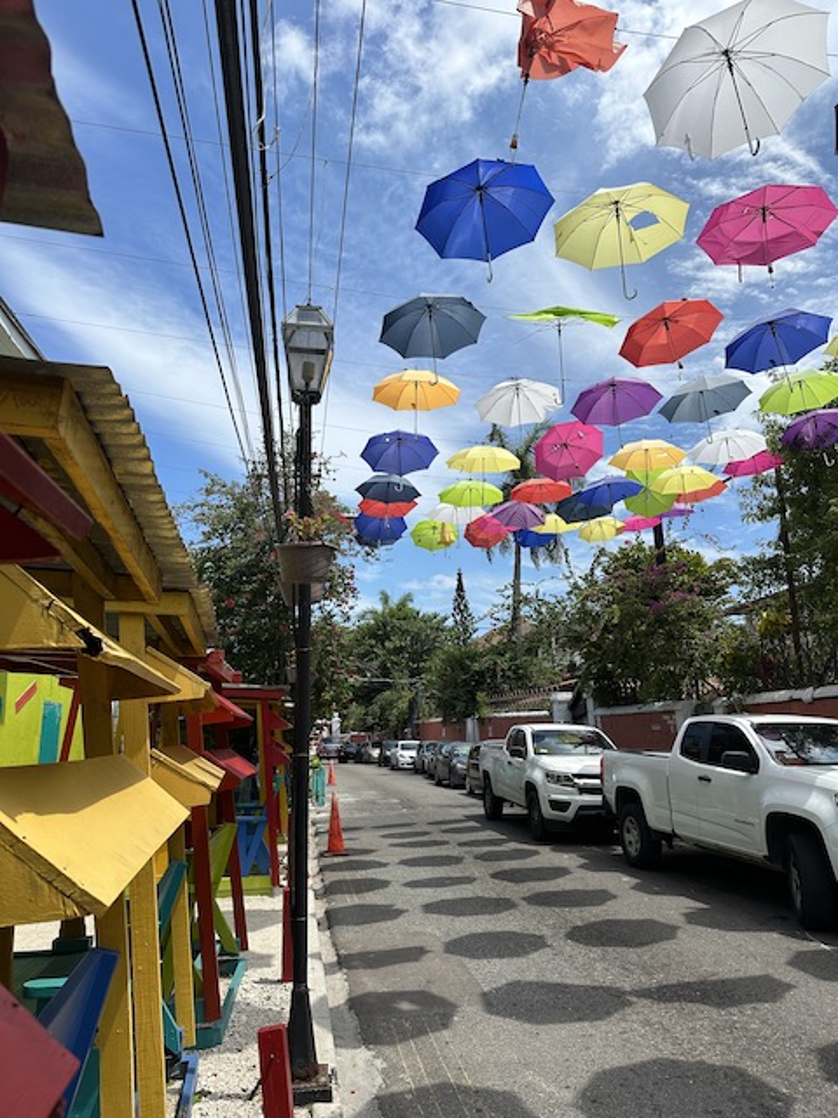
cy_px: 559
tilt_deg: +11.2
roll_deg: +1.9
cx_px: 419
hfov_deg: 56.8
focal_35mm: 24
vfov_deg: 71.6
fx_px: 775
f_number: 1.78
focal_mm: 6.86
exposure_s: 1/5525
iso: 80
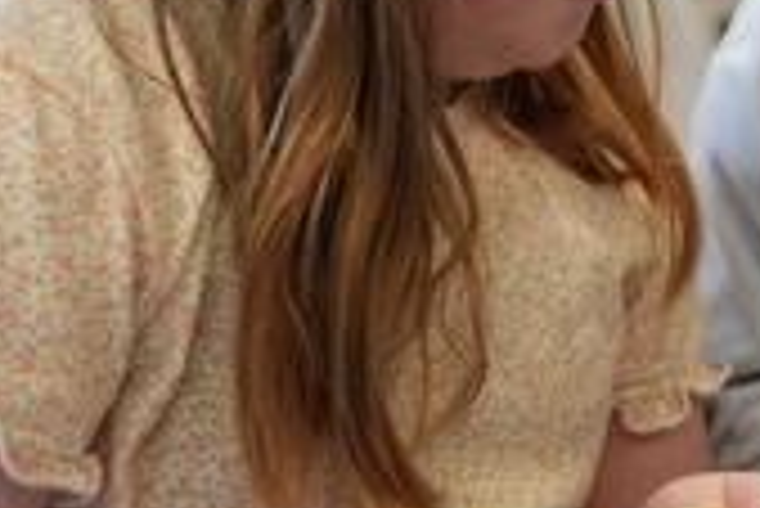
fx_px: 2662
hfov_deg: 15.5
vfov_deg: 10.8
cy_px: -36
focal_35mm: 126
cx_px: 980
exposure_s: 1/160
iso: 1600
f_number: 4
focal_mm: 47
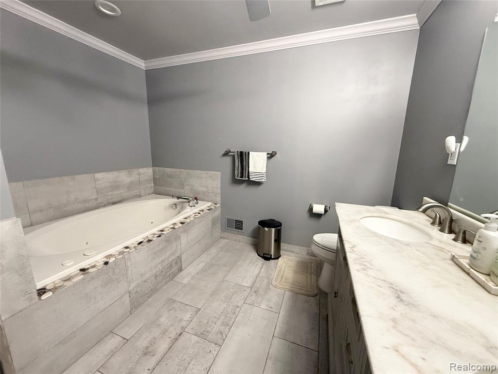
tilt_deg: -11.7
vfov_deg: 85.7
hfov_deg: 102.1
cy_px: 187
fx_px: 201
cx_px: 249
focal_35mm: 14
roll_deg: -1.2
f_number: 2.2
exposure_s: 1/60
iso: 500
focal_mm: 2.22
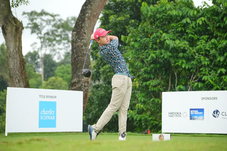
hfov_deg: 15.5
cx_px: 114
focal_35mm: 132
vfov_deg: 10.4
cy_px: 76
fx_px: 832
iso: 2500
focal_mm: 132
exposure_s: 1/3200
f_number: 4
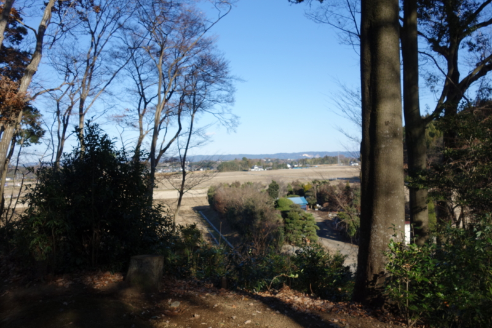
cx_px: 246
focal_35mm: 28
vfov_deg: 46.4
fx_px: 383
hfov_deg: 65.5
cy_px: 164
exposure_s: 1/320
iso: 125
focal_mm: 10.4
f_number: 5.6
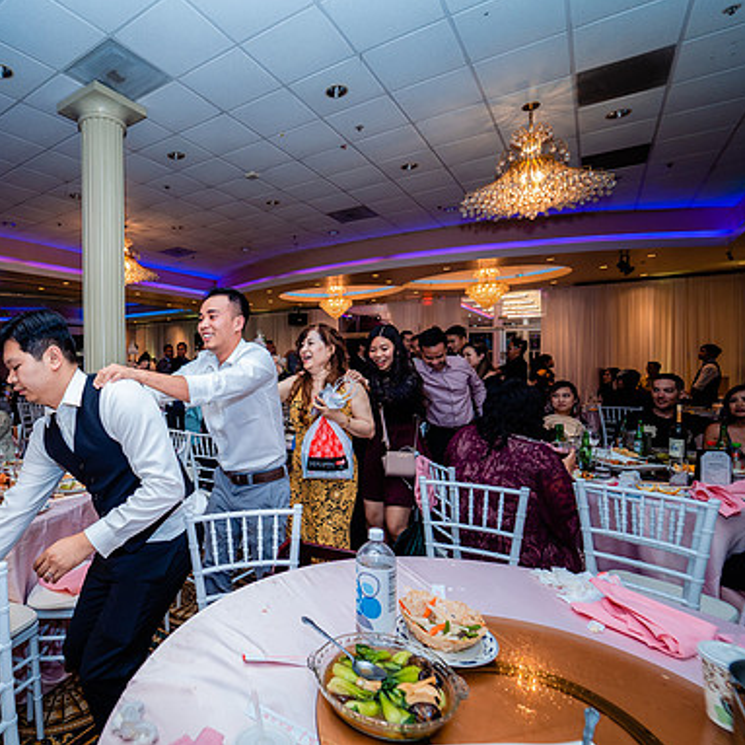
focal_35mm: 18
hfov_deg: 77.4
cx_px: 231
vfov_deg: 80.7
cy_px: 371
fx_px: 438
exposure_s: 1/200
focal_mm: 14
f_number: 4.5
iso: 1250
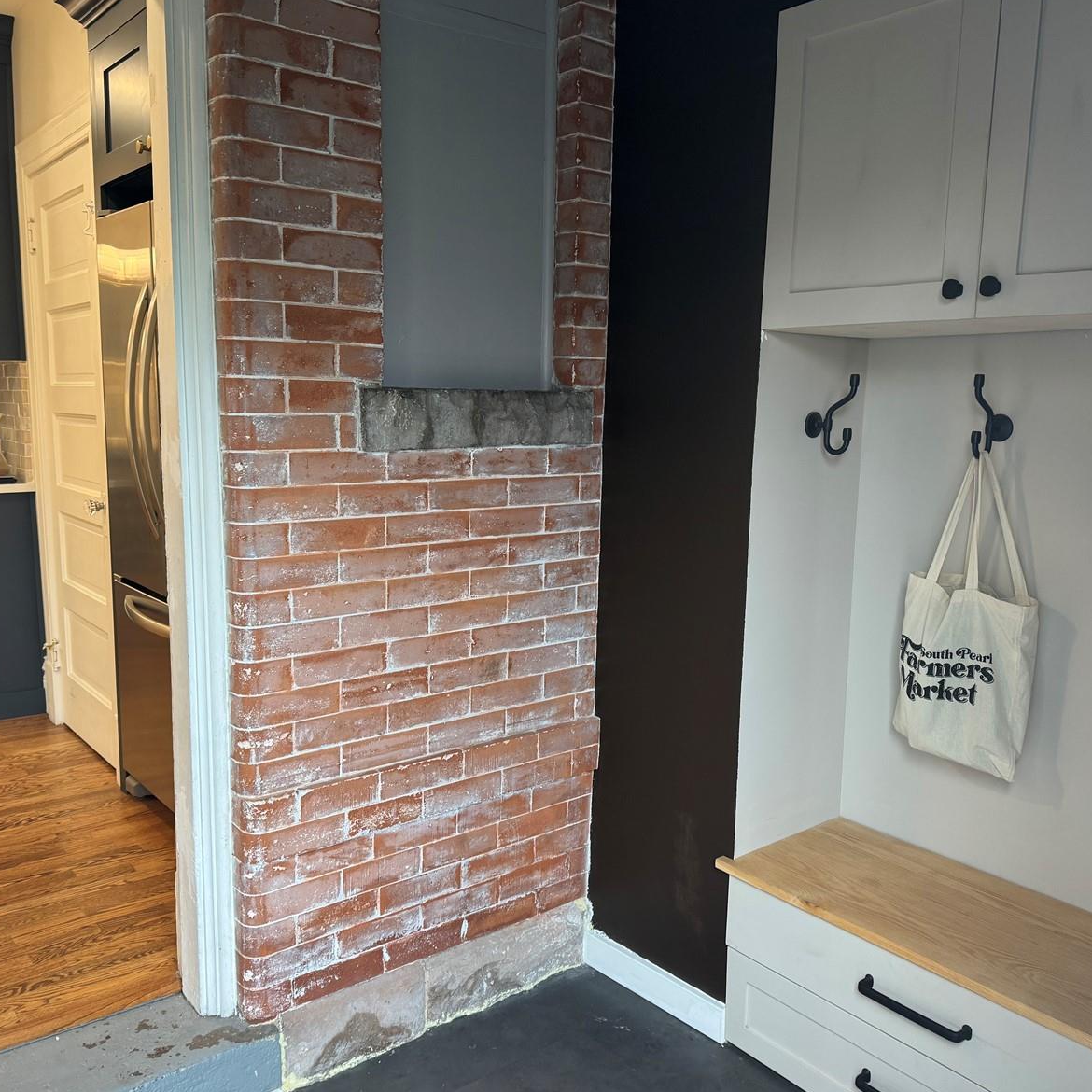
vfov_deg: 55.6
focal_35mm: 29
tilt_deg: -8.5
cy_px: 549
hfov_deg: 55.6
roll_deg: -2.7
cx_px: 545
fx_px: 1035
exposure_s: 1/60
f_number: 1.78
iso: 160
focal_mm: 6.76
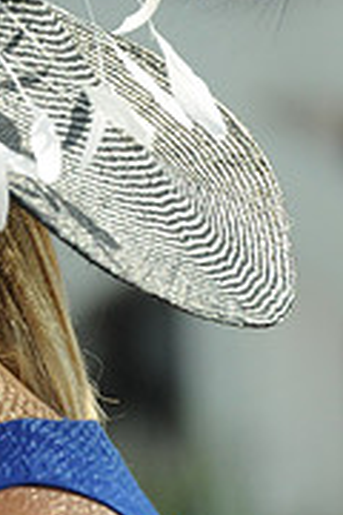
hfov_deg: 1.4
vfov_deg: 2.1
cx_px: -403
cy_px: 124
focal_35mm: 968
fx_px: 13833
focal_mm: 200
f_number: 5.6
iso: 1000
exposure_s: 1/1600
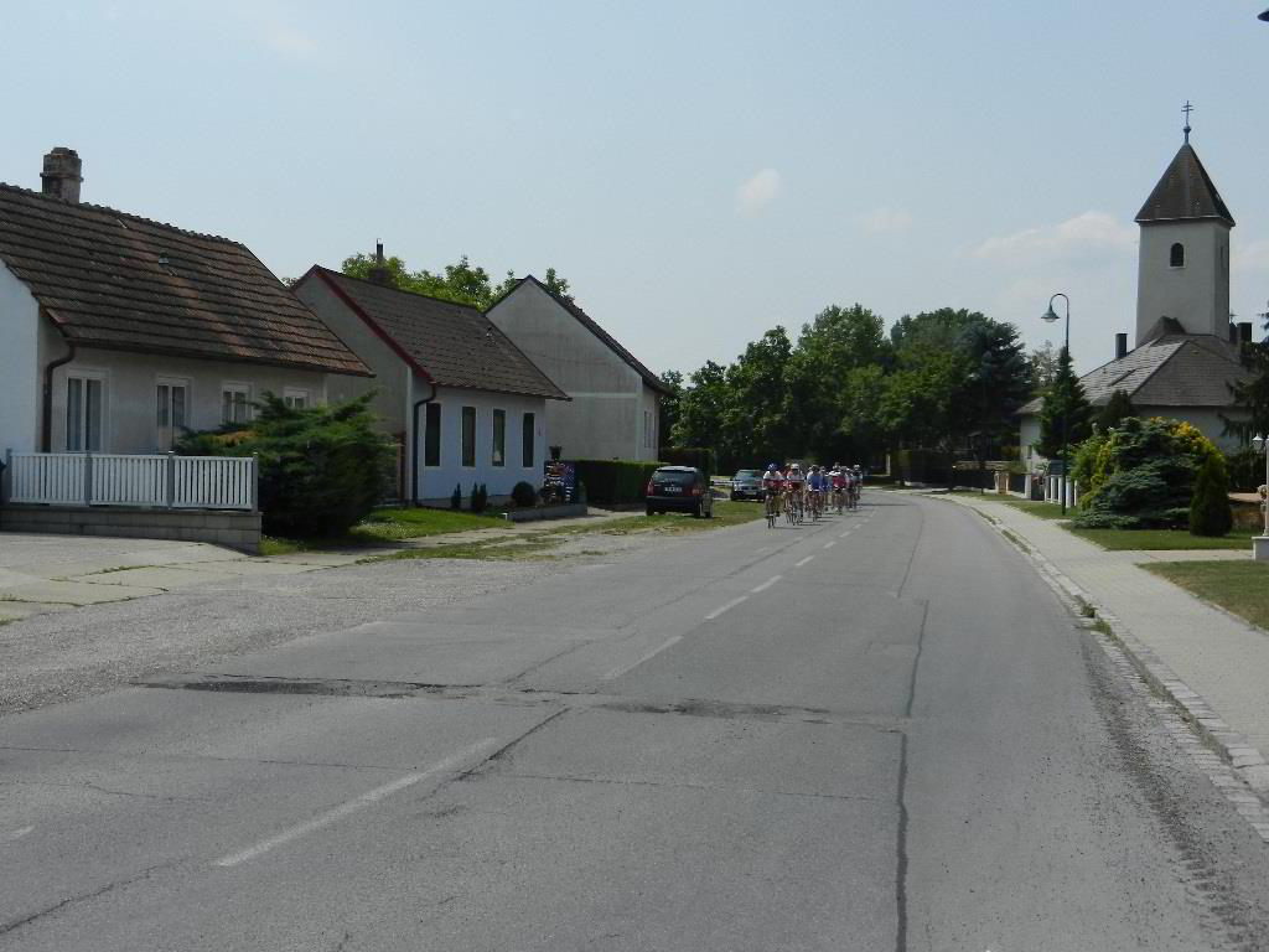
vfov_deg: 32.2
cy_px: 476
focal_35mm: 45
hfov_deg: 42.1
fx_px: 1650
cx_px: 634
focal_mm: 8.2
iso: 160
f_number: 8.4
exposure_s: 1/500
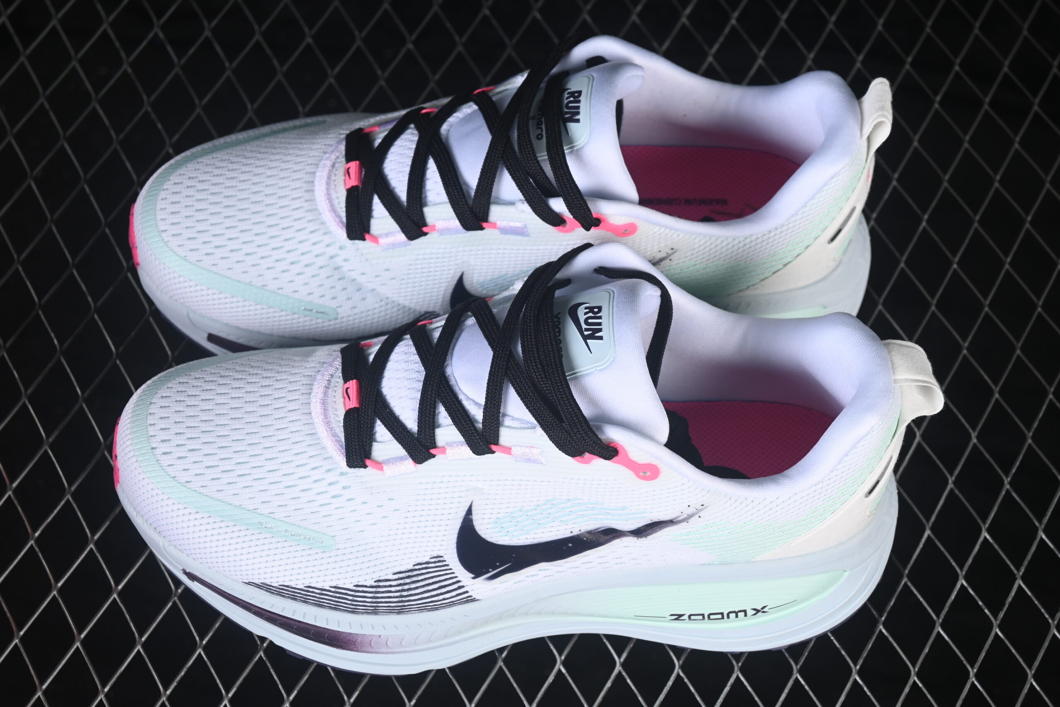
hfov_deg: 27.0
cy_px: 354
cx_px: 530
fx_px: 2208
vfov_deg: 18.2
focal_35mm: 75
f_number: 7.1
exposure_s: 1/80
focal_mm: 50
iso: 160
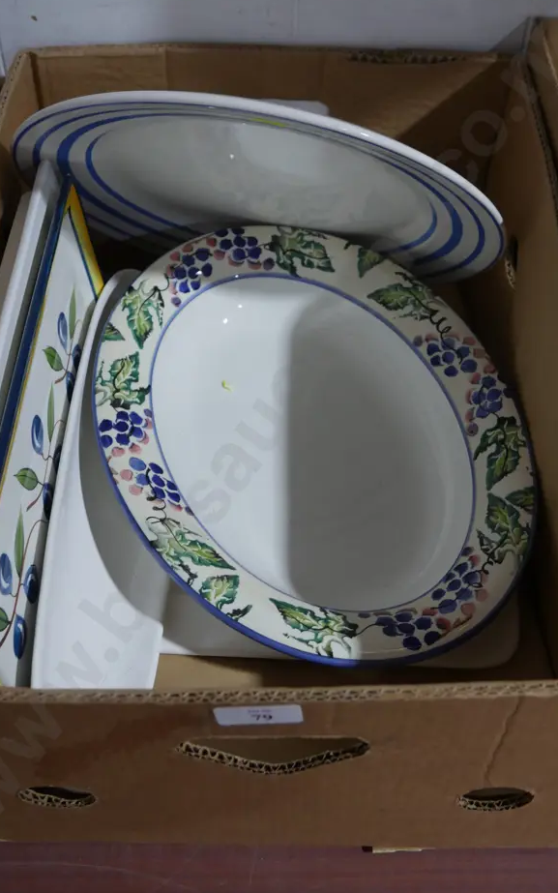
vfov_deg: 49.2
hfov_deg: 32.0
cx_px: 268
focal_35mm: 40
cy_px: 419
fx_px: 973
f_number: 4
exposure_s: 1/60
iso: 640
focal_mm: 17
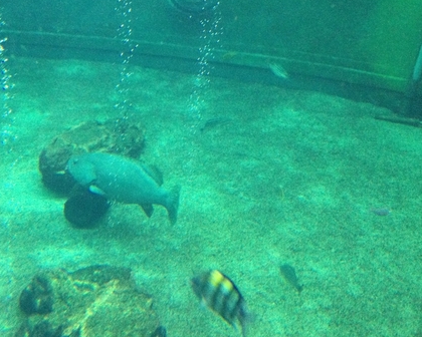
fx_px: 649
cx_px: 130
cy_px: 226
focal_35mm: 52
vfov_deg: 28.9
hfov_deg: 35.5
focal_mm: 4.28
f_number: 2.4
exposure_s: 1/20
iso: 400
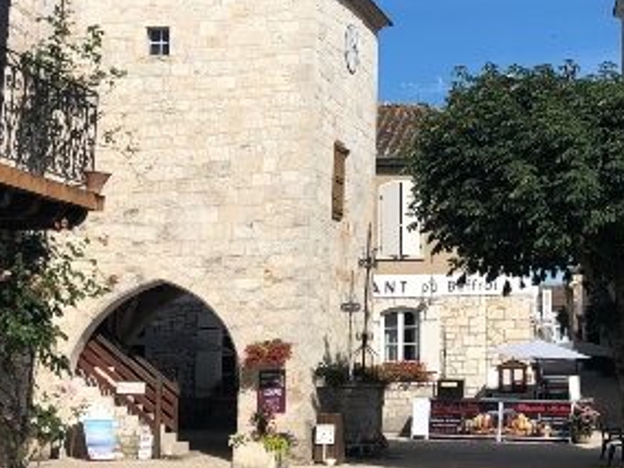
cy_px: 90
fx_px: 1424
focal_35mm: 79
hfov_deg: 23.7
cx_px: 615
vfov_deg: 18.5
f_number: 1.8
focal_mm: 3.99
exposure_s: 1/2667
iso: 20
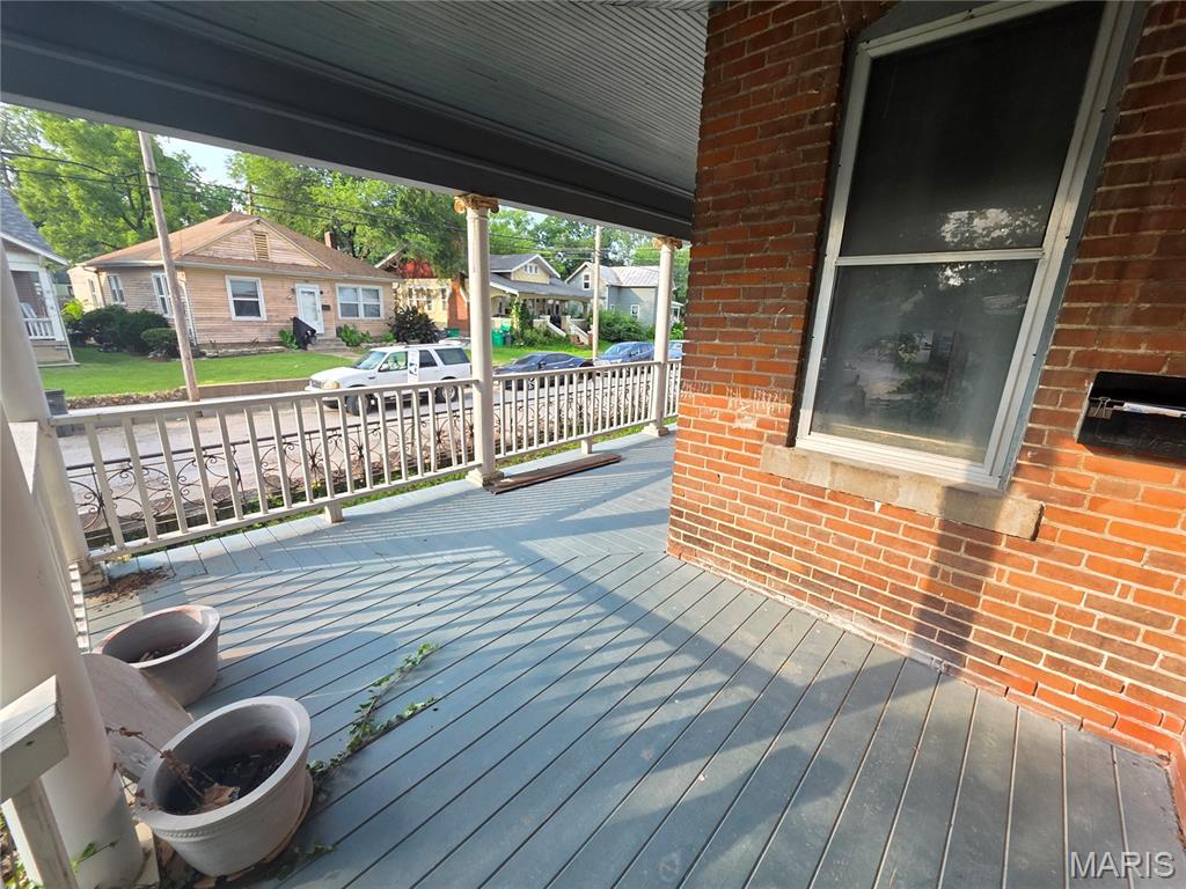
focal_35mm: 13
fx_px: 445
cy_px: 444
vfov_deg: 89.9
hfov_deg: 106.2
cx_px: 593
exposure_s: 1/249
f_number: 1.9
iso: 40
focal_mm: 2.2
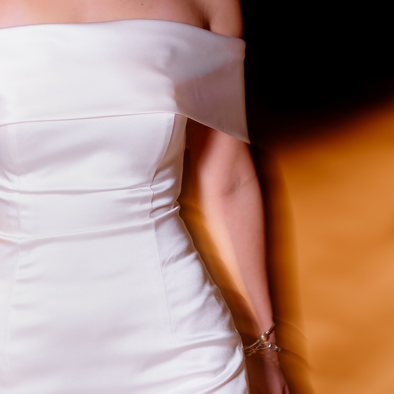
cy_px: 19
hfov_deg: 15.4
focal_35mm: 113
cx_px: 192
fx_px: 1455
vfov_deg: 15.2
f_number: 1.8
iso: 64
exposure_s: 1/20
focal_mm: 50
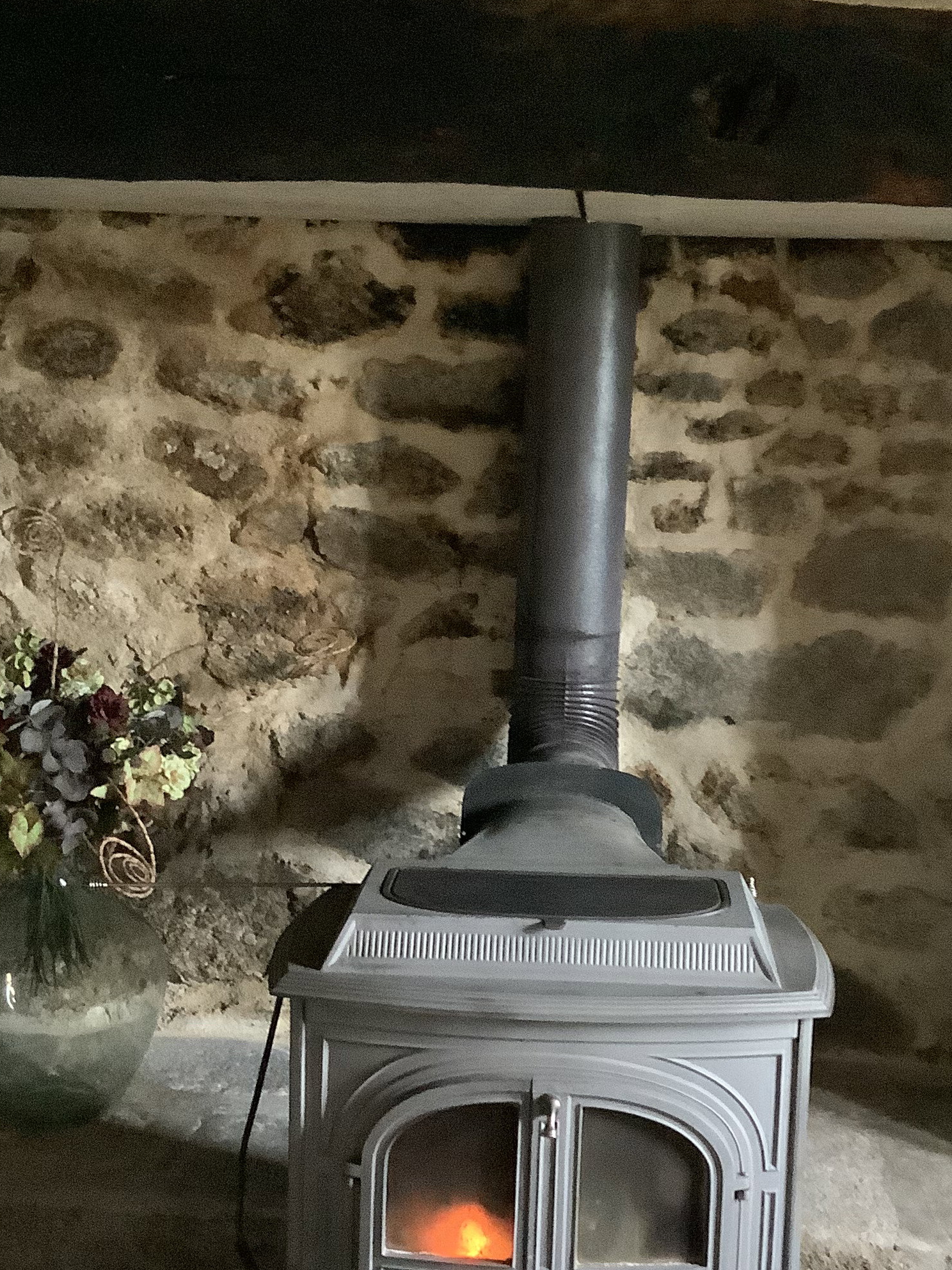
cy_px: 658
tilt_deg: -8.6
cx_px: 590
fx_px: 1870
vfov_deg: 37.5
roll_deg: -0.2
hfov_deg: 28.5
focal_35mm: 51
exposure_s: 1/17
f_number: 2.4
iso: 640
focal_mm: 3.3
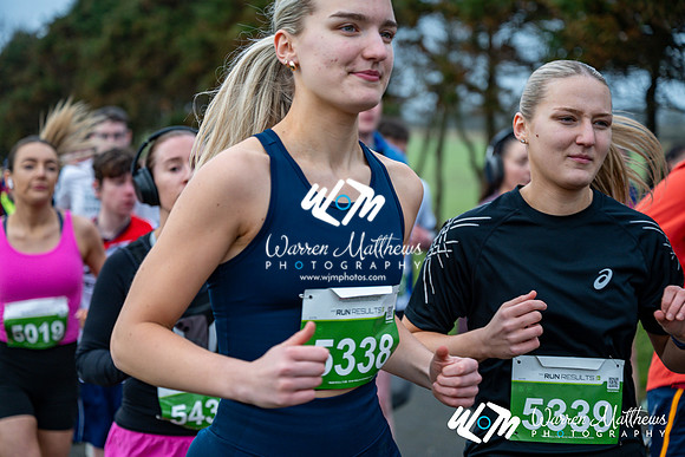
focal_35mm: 70
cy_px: 228
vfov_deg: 19.5
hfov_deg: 28.8
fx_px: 1332
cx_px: 342
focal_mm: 70
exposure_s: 1/1250
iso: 500
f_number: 2.8
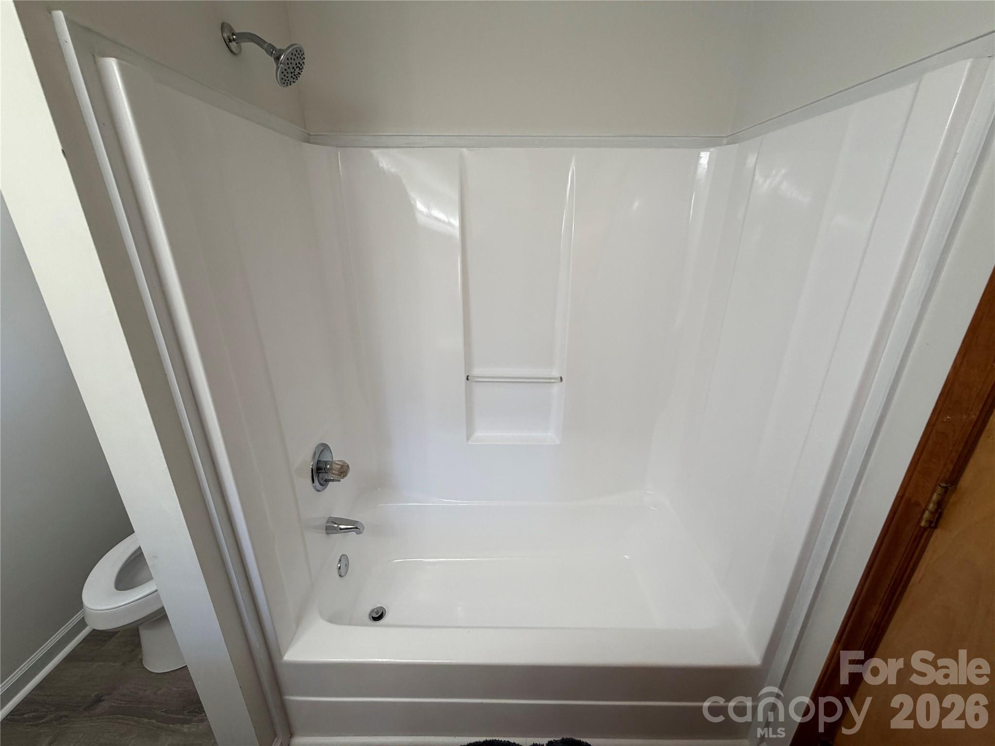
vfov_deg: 85.7
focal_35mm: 14
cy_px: 373
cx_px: 498
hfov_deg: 102.1
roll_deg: -0.2
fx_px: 402
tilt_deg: -22.5
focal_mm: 2.22
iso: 160
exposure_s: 1/120
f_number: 2.2
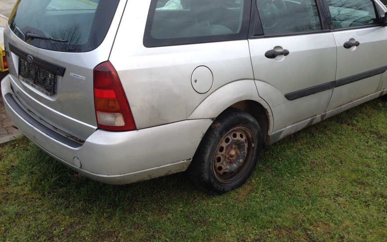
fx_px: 432
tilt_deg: -18.4
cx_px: 211
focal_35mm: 41
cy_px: 94
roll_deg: -0.7
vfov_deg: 31.1
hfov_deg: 48.2
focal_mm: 4.12
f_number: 2.4
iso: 50
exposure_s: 1/20
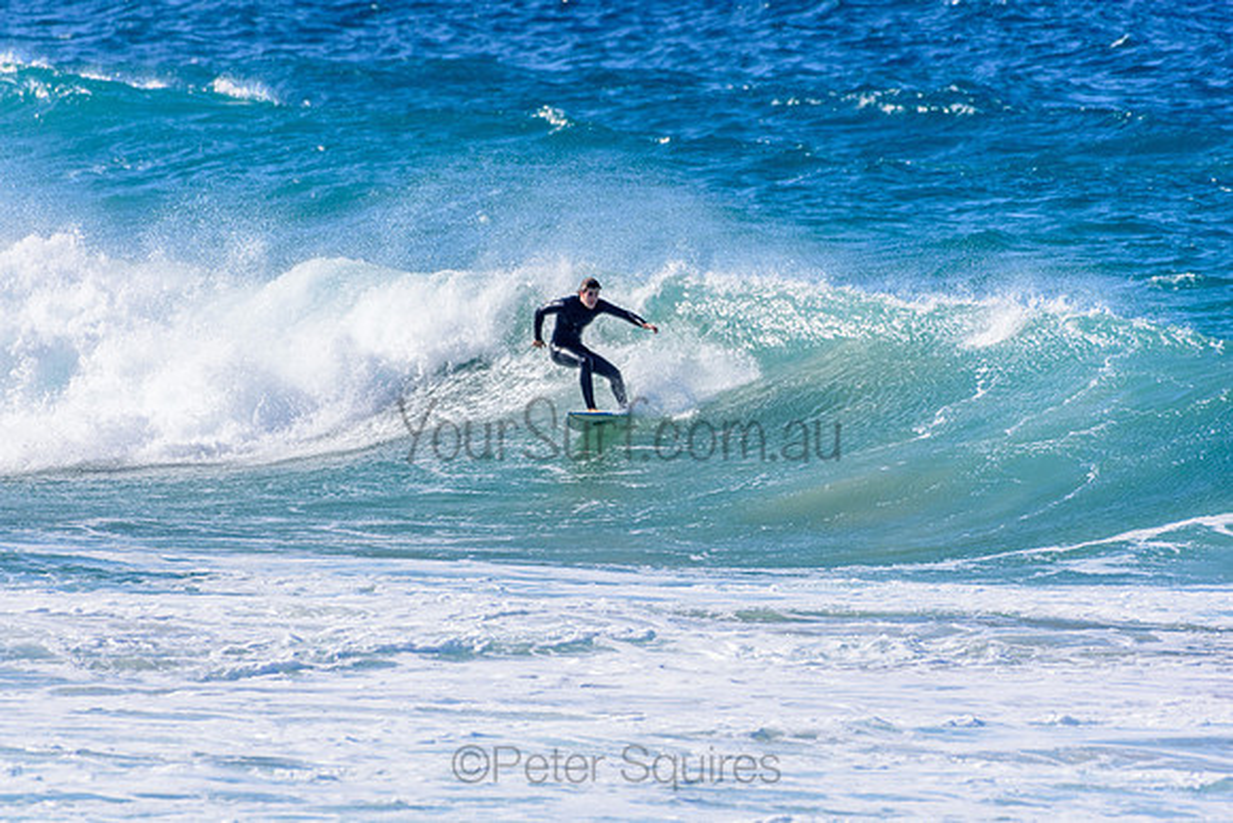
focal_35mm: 750
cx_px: 616
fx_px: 25692
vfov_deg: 1.8
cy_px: 412
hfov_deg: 2.7
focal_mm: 500
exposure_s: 1/2000
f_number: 5.6
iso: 280
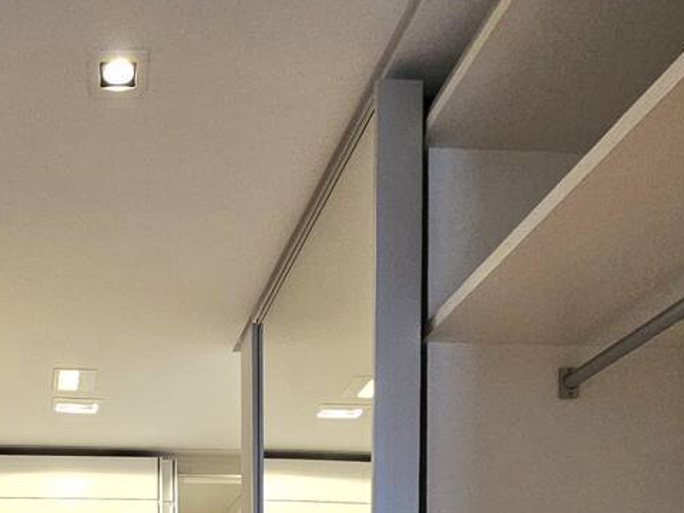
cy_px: 752
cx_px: 98
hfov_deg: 44.5
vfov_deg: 27.1
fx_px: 771
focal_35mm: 39
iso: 250
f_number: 2.2
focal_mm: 2.2
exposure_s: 1/60.2
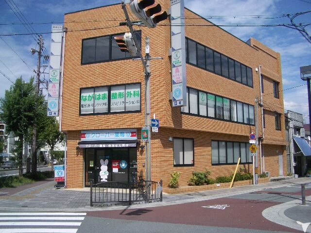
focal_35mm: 35
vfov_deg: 40.7
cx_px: 156
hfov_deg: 52.6
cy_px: 116
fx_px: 314
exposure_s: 1/800
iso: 50
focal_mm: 5.8
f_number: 4.3
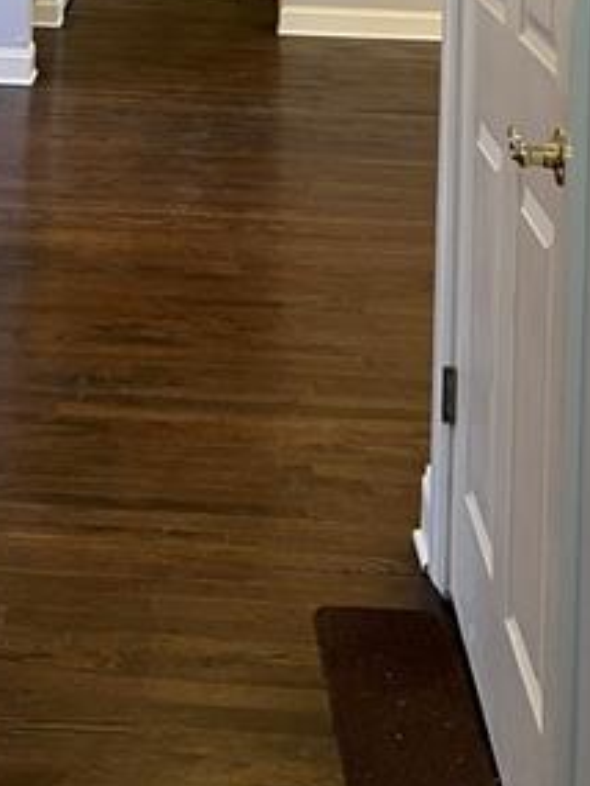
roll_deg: -1.7
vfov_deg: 24.1
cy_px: -259
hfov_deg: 20.8
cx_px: 141
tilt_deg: -0.6
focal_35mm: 70
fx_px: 1590
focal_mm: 5.7
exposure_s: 1/60
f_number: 1.5
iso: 160
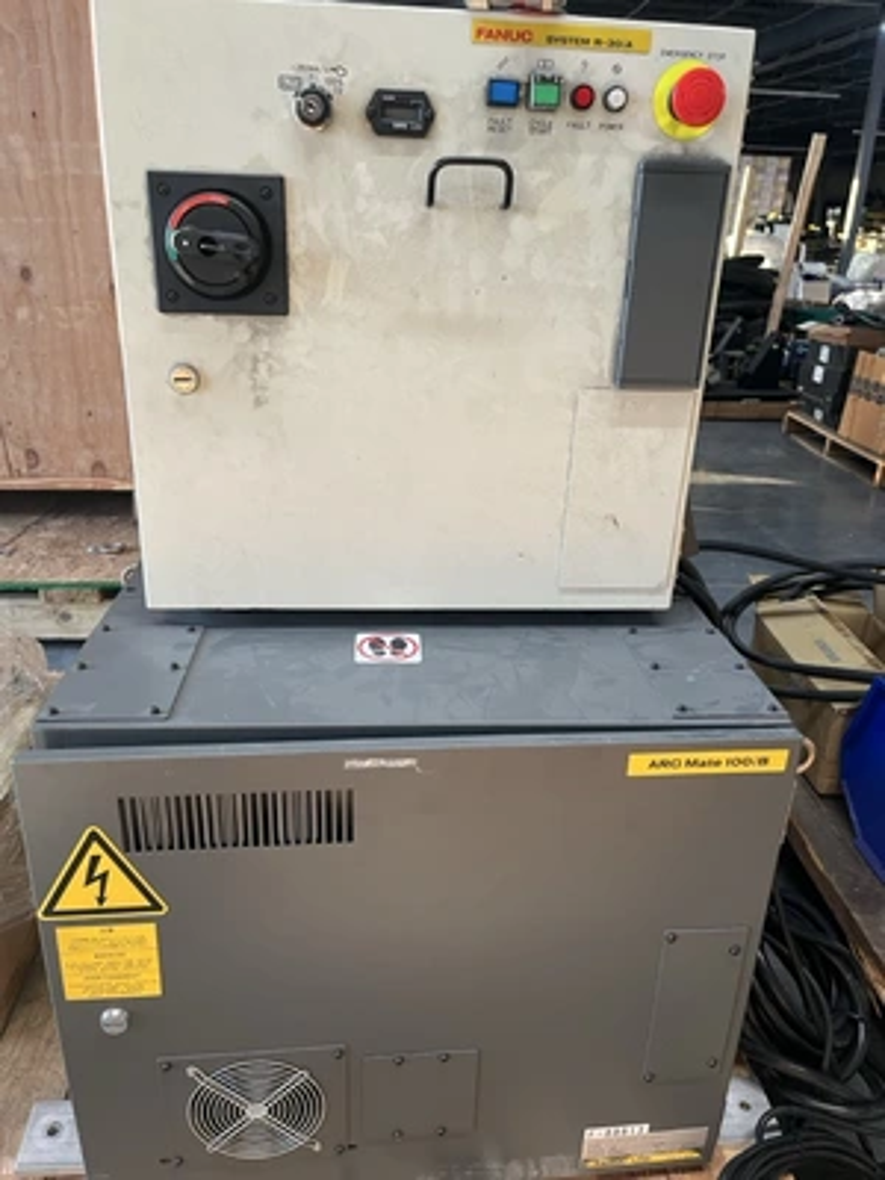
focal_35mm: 26
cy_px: 590
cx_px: 442
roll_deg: -2.7
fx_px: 886
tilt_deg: -21.5
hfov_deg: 53.1
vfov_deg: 67.3
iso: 80
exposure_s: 1/60
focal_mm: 5.1
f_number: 1.6
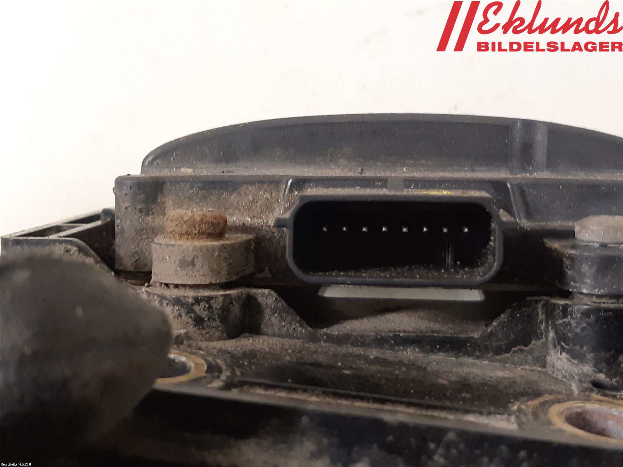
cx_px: 312
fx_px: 468
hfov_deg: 67.3
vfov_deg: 53.1
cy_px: 234
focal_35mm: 26
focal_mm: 3.93
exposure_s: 1/25
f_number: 1.7
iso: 200
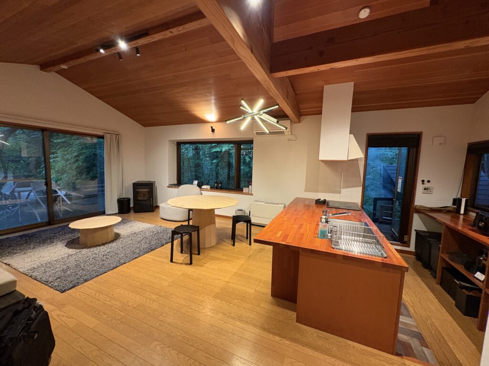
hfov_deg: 102.1
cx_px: 244
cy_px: 183
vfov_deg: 85.7
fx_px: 198
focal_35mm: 14
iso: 500
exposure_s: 1/50
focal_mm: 2.22
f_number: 2.2
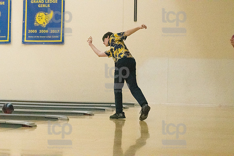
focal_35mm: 105
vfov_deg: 13.0
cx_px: 117
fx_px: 682
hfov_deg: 19.5
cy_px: 78
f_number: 4.5
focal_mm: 70
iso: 10000
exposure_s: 1/1250
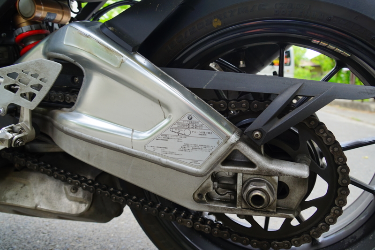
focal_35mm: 27
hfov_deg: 67.4
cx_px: 188
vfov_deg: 47.9
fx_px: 281
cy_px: 125
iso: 100
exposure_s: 1/90
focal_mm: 18
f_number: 5.6
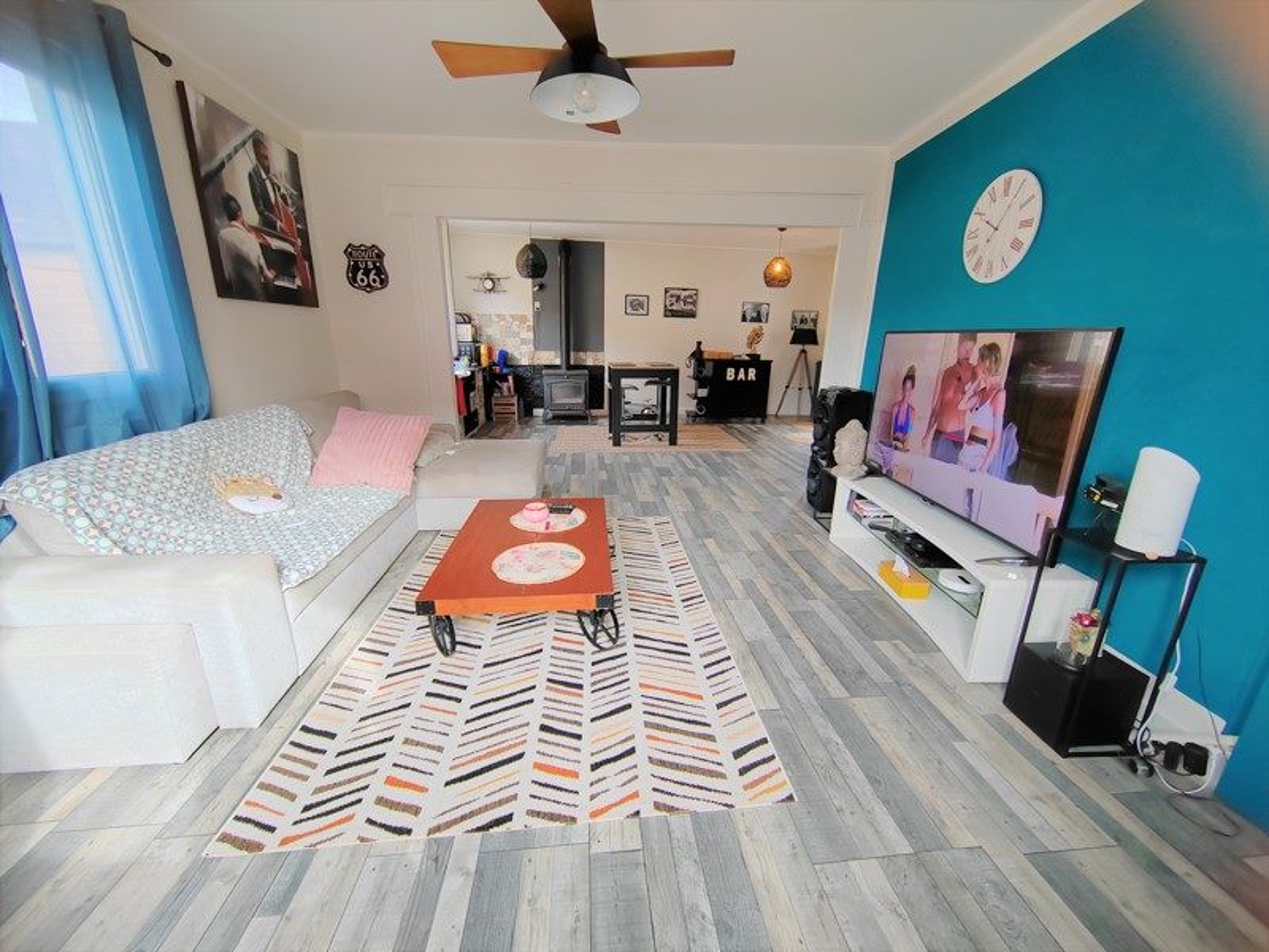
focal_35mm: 13
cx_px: 634
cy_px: 476
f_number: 2.2
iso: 250
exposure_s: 1/50
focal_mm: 2.16
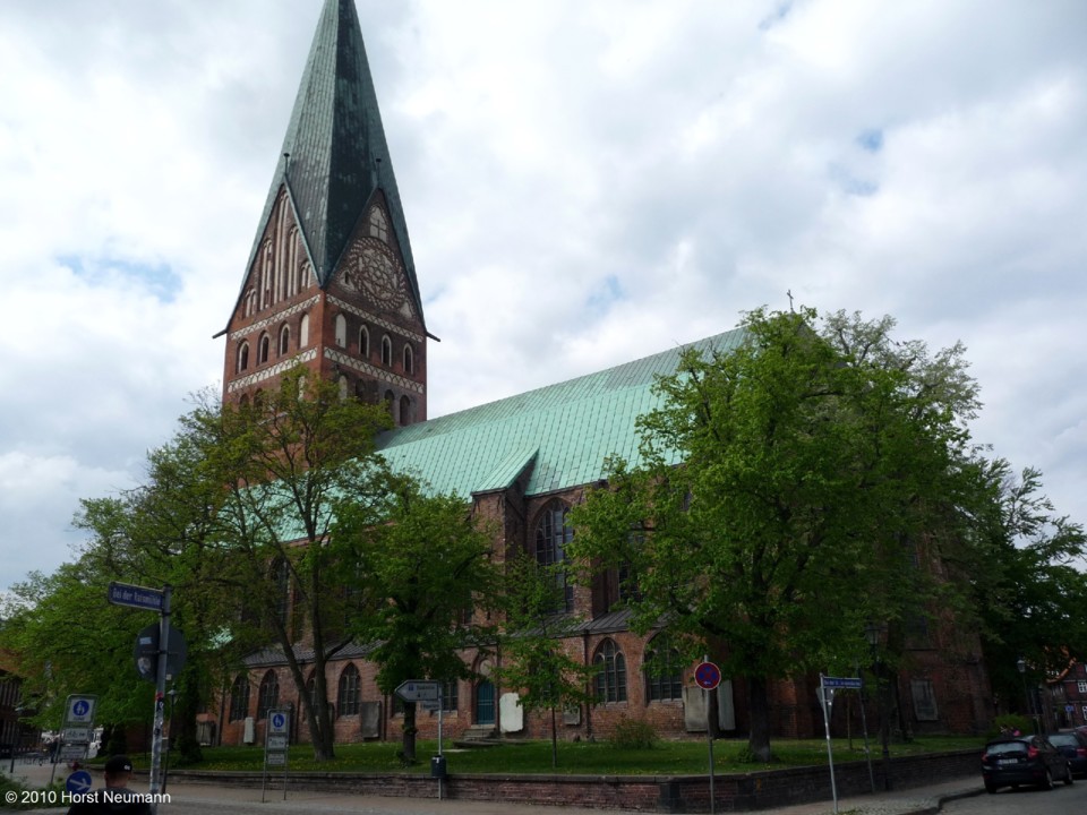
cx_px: 544
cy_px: 408
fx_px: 879
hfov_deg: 63.4
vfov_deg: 49.7
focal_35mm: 28
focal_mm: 4.7
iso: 100
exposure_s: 1/250
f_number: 8
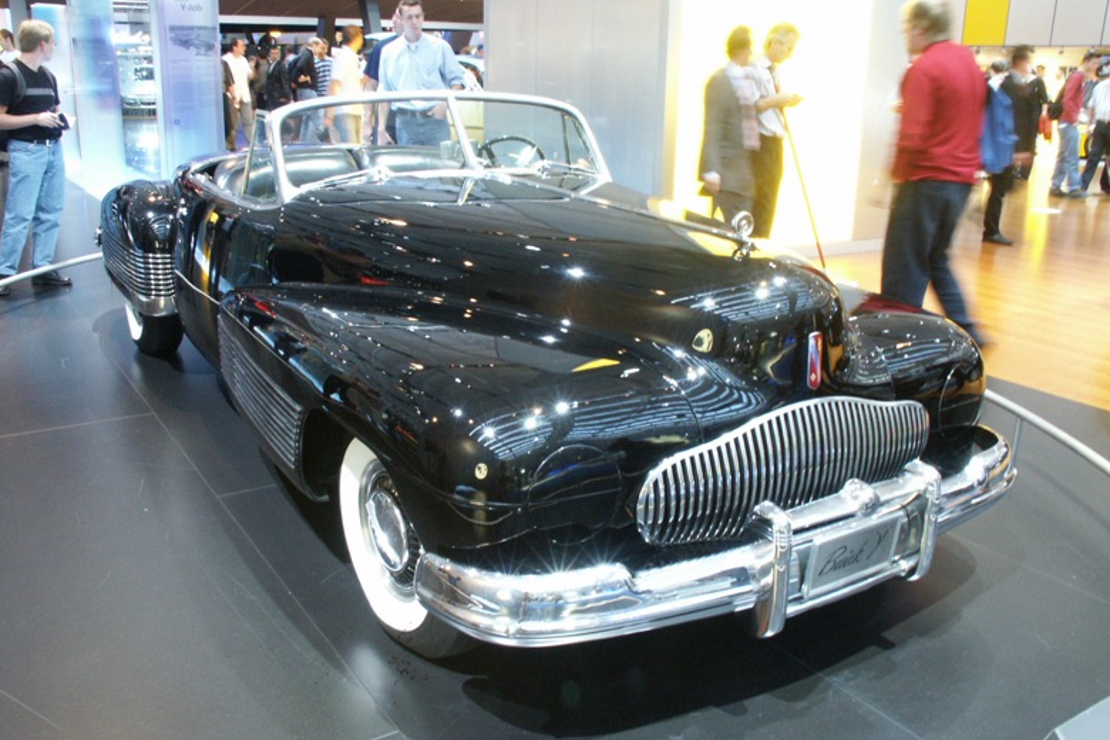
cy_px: 342
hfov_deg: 58.7
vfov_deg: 41.1
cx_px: 561
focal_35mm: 32
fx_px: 987
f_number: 5.6
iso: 200
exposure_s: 1/10
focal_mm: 7.81
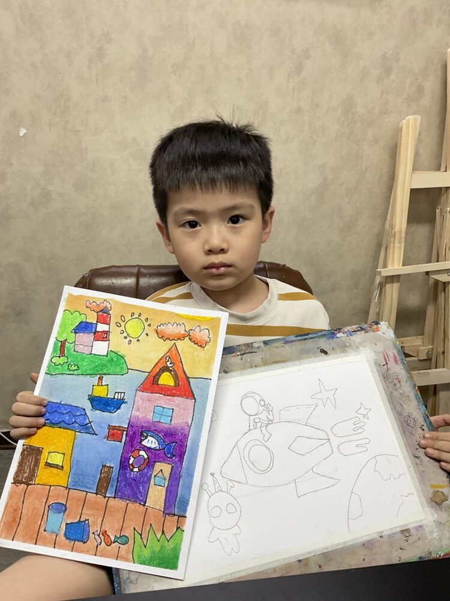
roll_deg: -4.2
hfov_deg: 48.2
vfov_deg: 61.7
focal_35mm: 29
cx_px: 225
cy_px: 300
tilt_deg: -19.8
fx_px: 503
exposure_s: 1/100
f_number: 1.8
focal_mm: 3
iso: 64
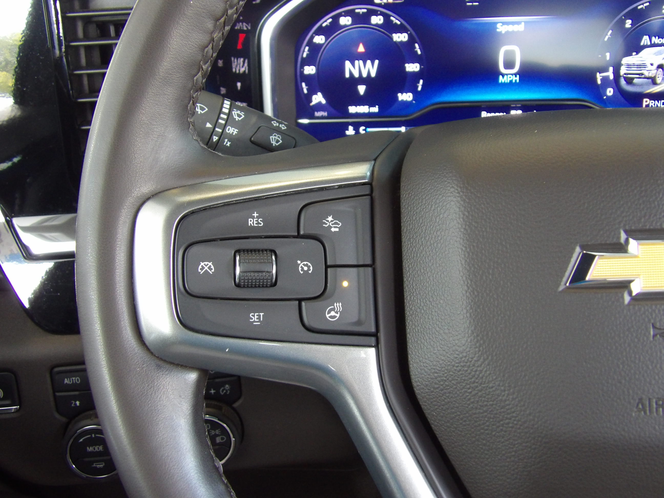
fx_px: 748
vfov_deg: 36.8
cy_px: 249
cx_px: 332
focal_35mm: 39
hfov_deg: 47.9
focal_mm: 7
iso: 448
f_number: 3.7
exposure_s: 1/20
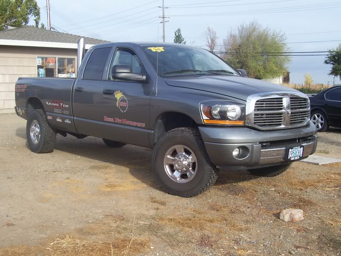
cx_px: 170
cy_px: 128
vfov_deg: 34.3
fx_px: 414
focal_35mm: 42
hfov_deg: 44.8
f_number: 5.6
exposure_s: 1/180
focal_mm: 7
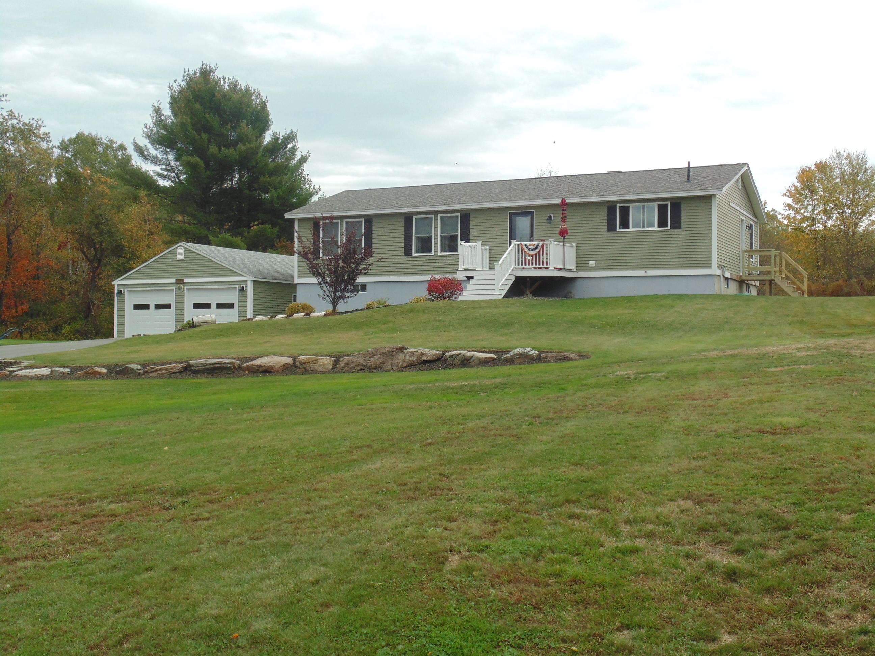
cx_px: 438
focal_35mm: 41
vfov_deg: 35.1
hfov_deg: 45.8
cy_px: 328
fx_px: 1036
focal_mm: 7.4
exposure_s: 1/400
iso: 80
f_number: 3.6
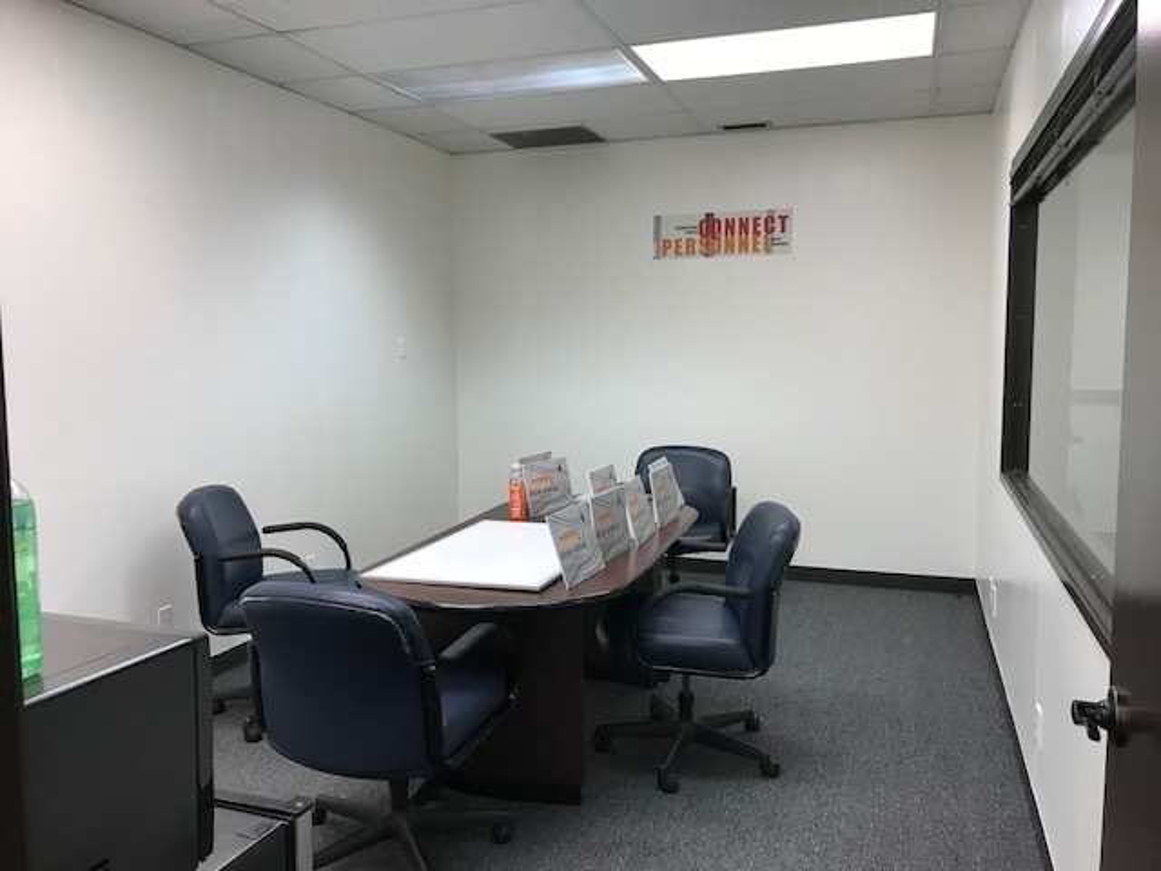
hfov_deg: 63.4
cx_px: 580
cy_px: 436
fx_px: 939
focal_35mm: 28
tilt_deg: -5.1
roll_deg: +0.4
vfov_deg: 49.7
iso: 32
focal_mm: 3.99
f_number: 1.8
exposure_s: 1/30
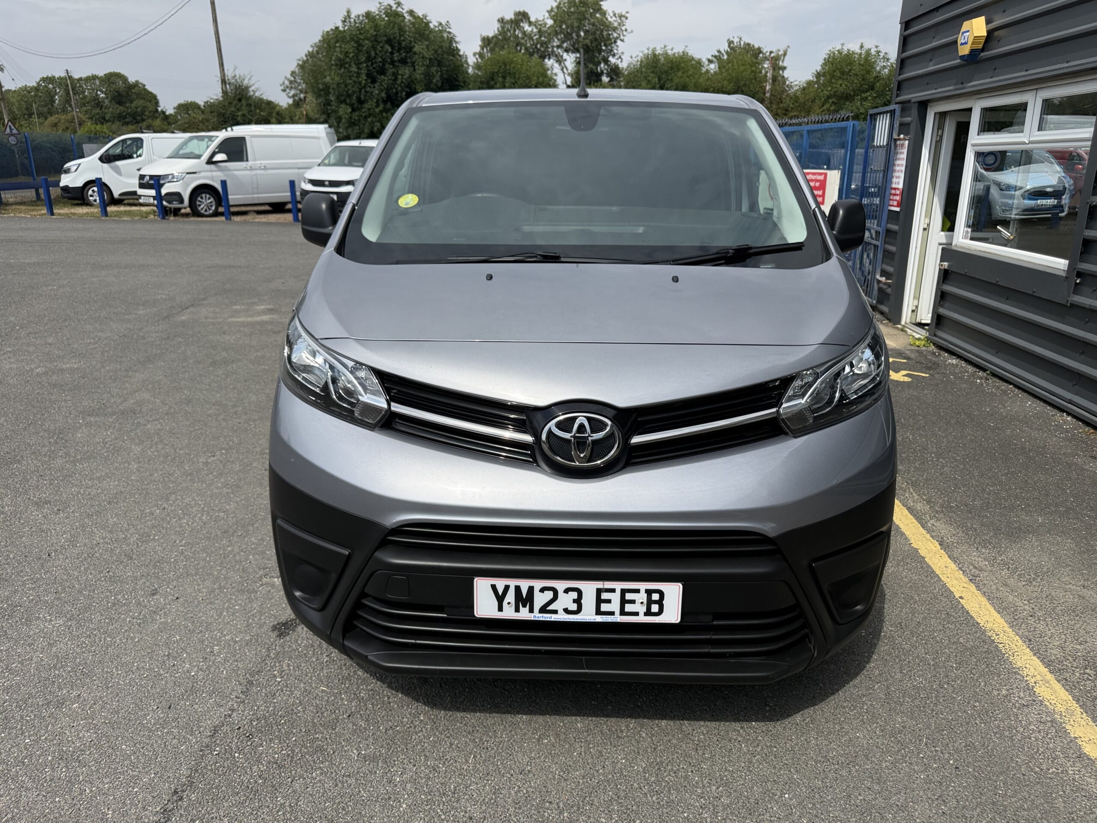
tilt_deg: -17.8
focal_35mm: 24
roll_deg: -0.2
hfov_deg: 71.6
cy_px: 412
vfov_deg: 56.8
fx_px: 761
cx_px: 548
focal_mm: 6.76
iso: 100
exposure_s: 1/7353
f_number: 1.78
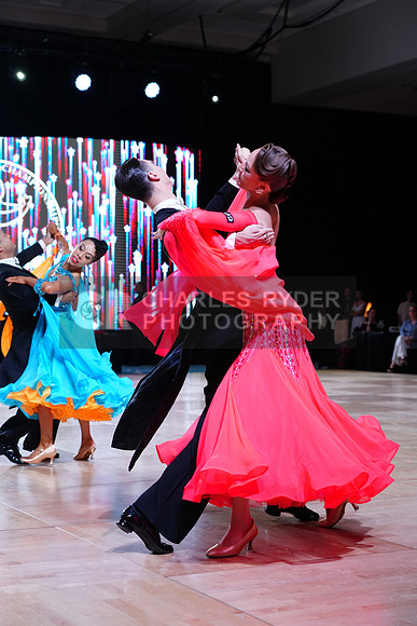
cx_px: 208
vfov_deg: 31.9
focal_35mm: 63
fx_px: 1094
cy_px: 313
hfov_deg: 21.6
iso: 1250
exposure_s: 1/500
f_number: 4
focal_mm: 63
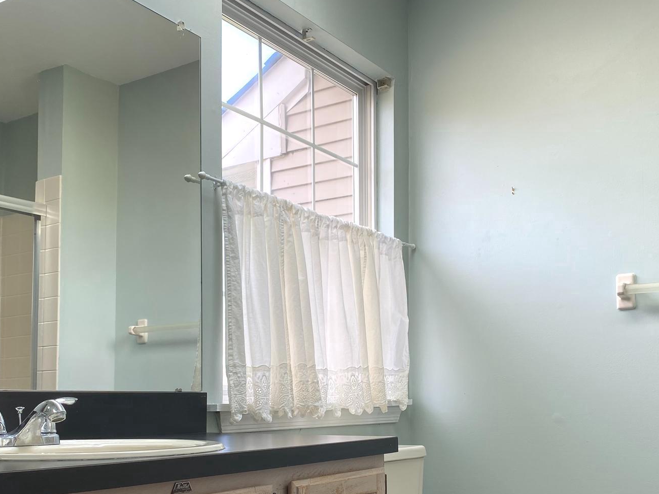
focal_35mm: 41
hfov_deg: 45.8
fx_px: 780
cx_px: 344
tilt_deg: +4.7
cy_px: 367
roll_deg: +0.3
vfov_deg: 34.4
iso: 32
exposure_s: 1/122
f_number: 1.8
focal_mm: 4.25
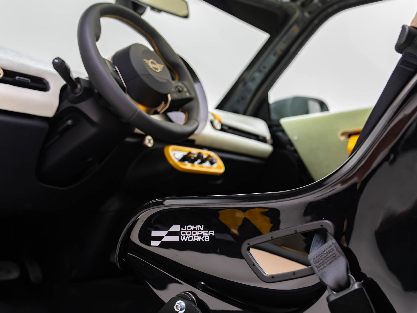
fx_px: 542
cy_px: 158
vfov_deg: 32.2
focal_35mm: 45
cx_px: 209
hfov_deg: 42.1
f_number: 4
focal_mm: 41
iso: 500
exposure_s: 1/20
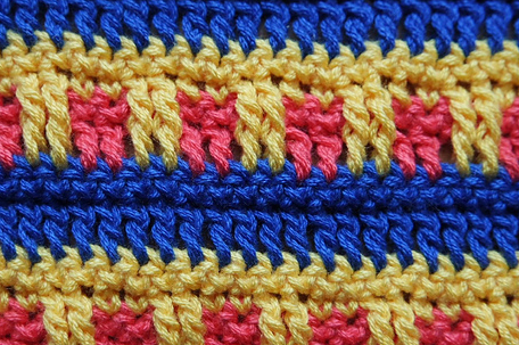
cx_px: 248
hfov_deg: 30.5
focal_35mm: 66
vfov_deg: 20.5
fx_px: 950
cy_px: 221
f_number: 4.5
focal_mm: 31
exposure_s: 1/60
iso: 400
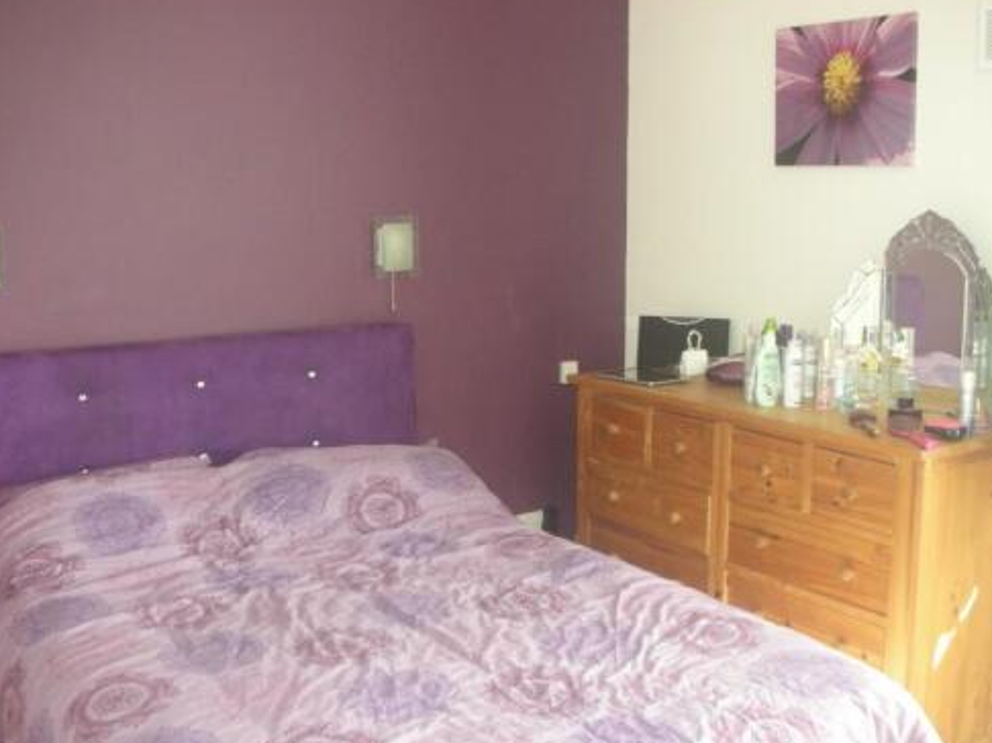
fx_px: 1203
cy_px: 419
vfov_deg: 34.3
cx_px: 507
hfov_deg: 44.8
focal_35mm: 42
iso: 200
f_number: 3
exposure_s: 1/26.6
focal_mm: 5.8
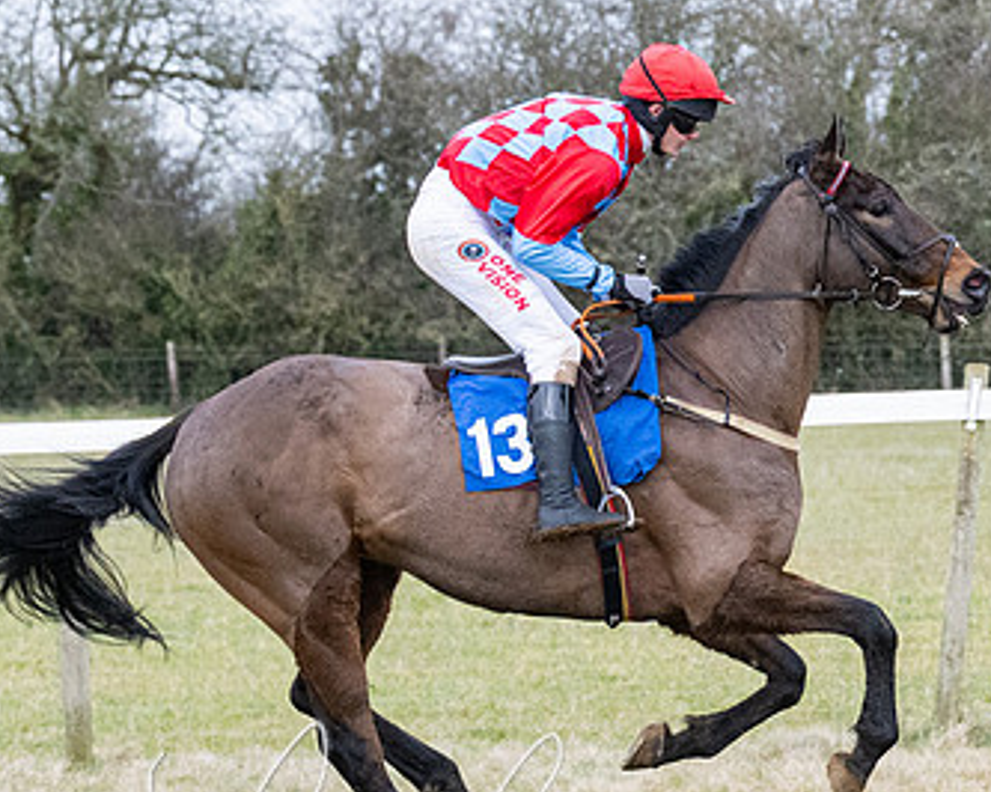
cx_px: 920
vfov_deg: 6.0
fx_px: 7592
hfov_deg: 7.4
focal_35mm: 259
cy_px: 672
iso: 1600
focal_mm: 70
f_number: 4
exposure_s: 1/1000
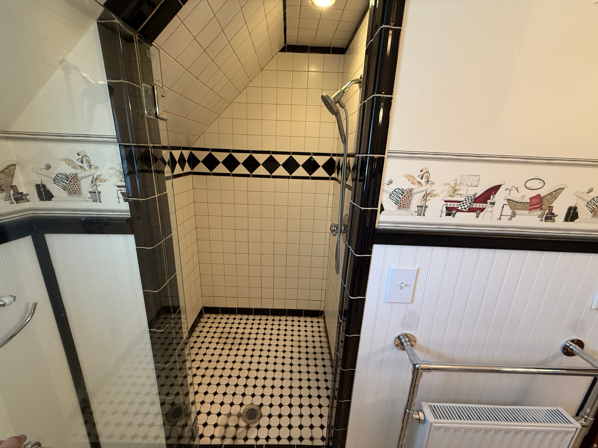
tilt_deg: -15.7
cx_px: 299
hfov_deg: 102.1
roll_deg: -2.6
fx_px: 242
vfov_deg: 85.7
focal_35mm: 14
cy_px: 224
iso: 250
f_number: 2.2
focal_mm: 2.22
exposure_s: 1/60
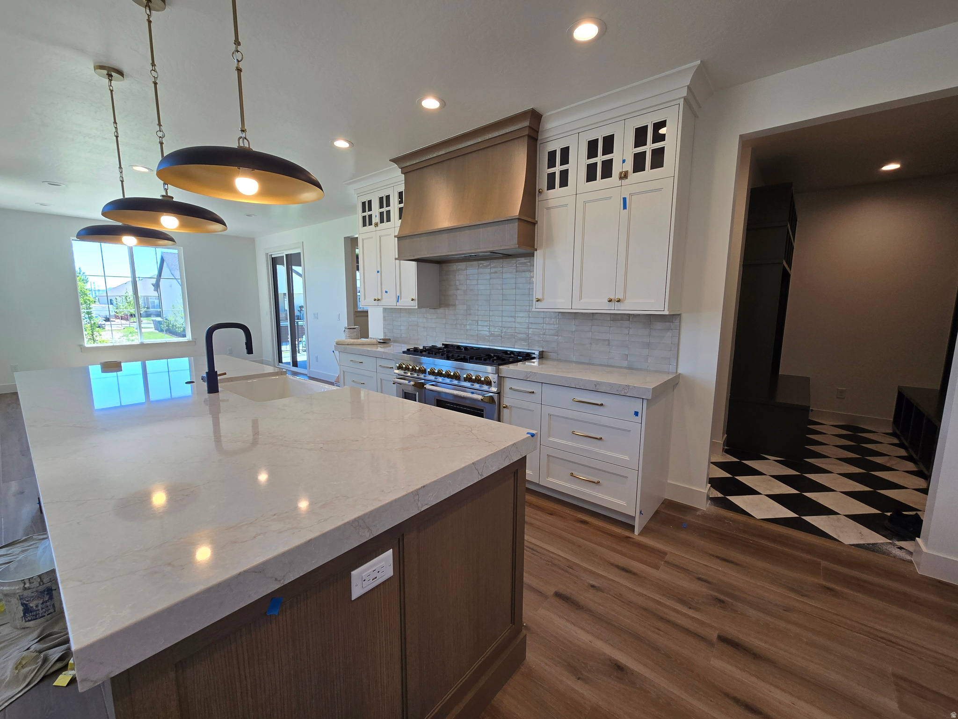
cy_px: 360
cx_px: 479
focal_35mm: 13
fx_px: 360
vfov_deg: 89.9
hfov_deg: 106.2
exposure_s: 1/120
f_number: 2.2
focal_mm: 2.2
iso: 50
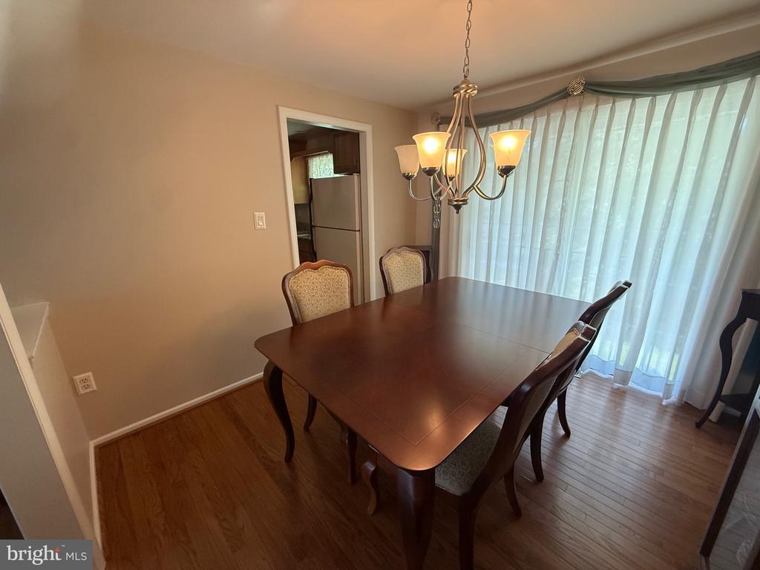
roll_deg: +0.5
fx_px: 307
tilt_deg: -16.0
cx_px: 380
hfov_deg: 102.1
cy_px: 285
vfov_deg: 85.7
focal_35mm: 14
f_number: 2.2
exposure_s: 1/120
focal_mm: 2.22
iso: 320
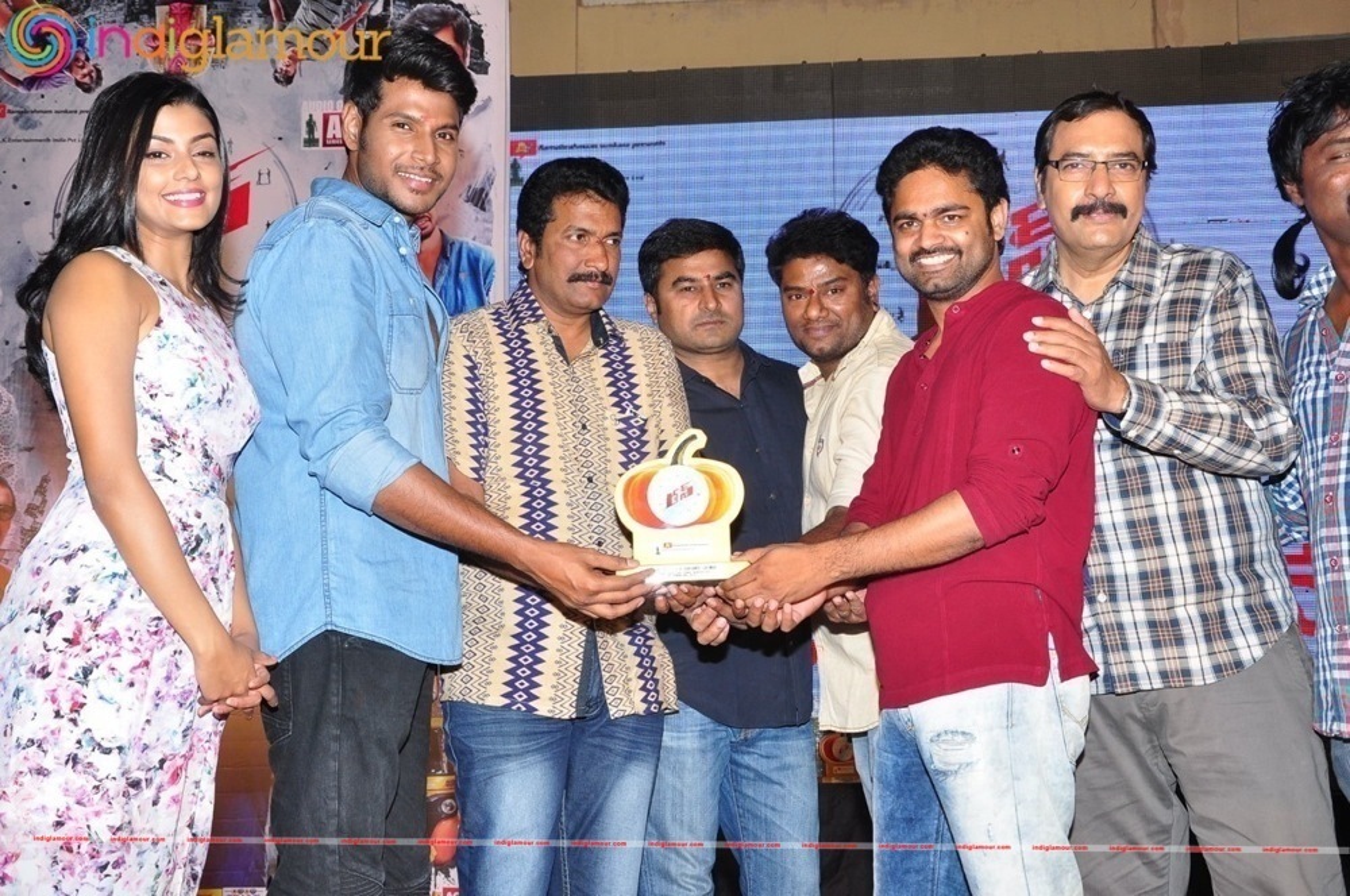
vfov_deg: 29.8
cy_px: 448
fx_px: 1685
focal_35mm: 45
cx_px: 675
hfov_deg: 43.7
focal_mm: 30
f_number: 9
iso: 500
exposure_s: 1/125
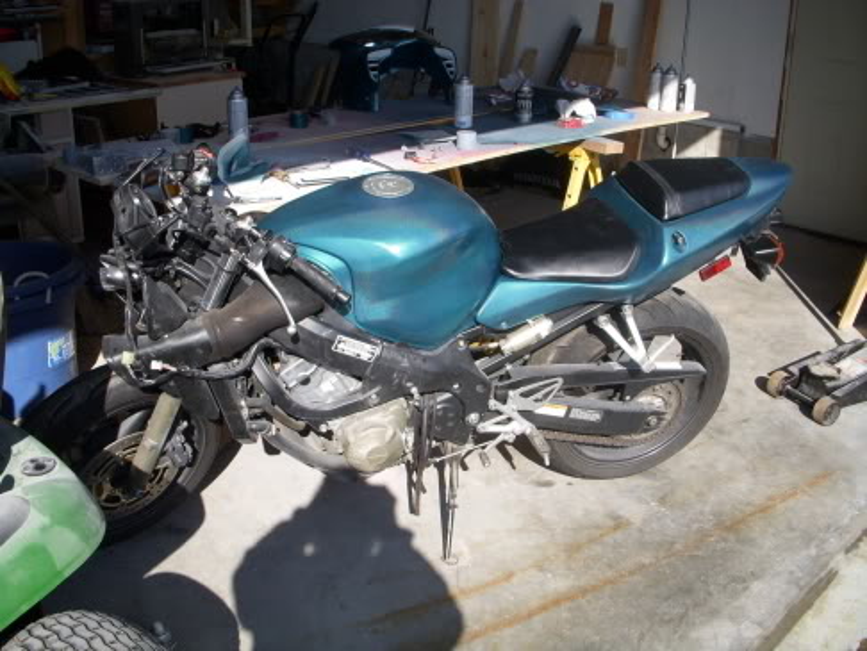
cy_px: 326
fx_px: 952
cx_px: 434
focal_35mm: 38
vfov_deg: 37.8
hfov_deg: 49.0
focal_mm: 6.3
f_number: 3.3
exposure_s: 1/800
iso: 100
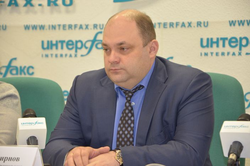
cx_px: 125
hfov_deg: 13.1
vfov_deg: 8.7
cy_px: 83
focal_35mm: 158
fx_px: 1091
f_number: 5.6
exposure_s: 1/30
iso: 800
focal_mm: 105
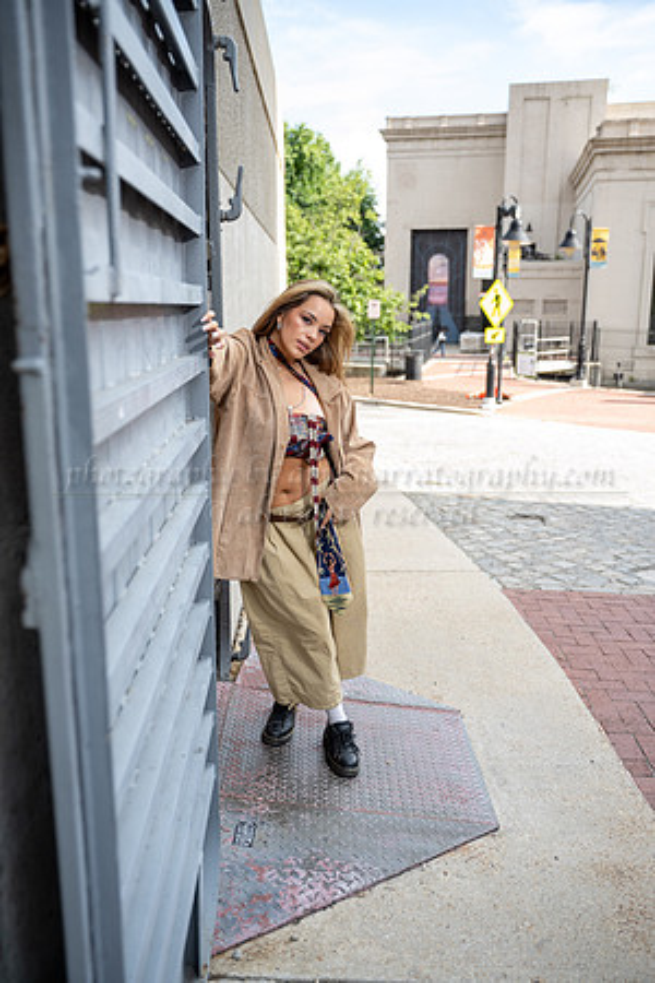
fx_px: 764
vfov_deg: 65.5
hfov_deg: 46.4
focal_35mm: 28
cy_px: 492
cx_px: 328
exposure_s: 1/1250
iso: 400
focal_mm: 28
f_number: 2.8
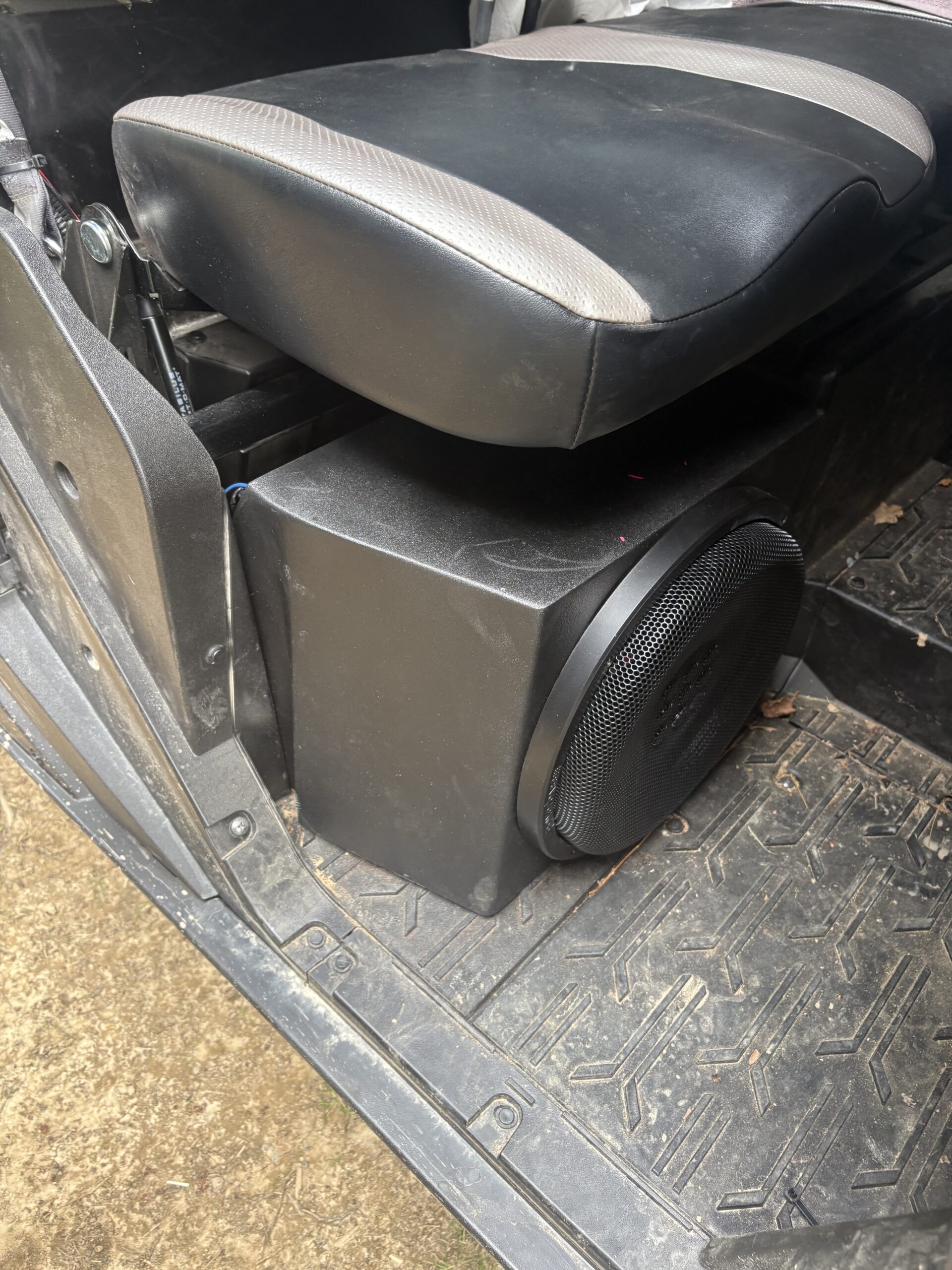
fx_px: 953
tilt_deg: -33.9
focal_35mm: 26
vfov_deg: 67.3
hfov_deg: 53.1
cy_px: 635
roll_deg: -11.7
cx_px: 476
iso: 125
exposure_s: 1/102
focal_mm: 5.96
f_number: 1.6
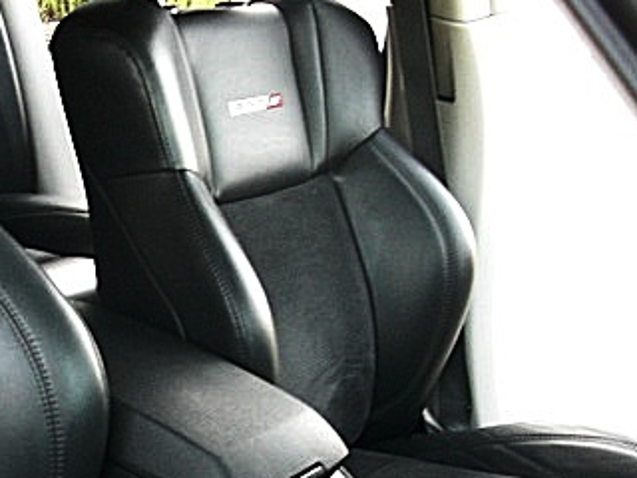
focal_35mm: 72
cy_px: 456
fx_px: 1325
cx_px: 12
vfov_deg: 19.9
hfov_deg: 25.8
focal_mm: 6.3
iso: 400
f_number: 2.8
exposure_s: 1/100
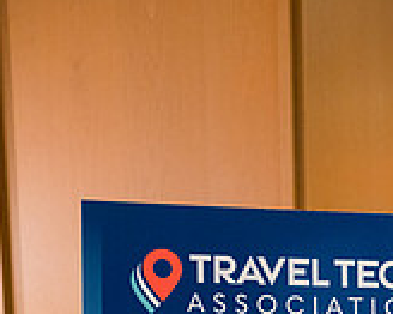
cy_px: 515
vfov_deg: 15.3
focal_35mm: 90
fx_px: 1046
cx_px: 295
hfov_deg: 21.1
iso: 3200
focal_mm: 35
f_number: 3.2
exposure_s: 1/200
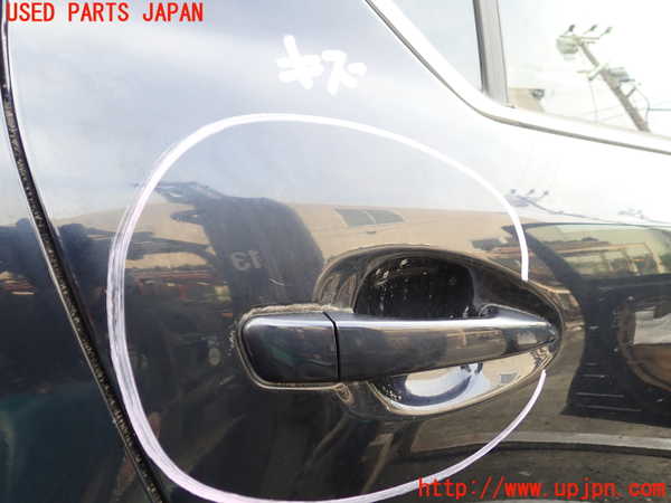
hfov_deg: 60.0
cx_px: 336
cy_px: 252
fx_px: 582
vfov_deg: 46.8
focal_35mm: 30
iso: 100
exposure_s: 1/80
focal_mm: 5.4
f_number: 2.3
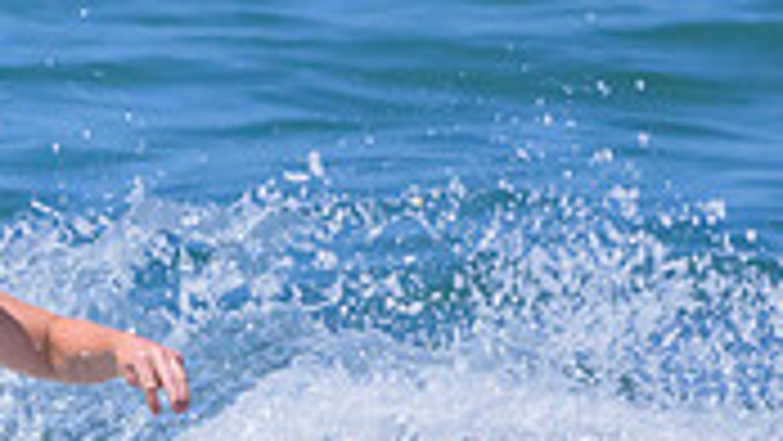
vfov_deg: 0.6
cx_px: 216
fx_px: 43510
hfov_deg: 1.0
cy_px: 655
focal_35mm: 2095
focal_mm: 600
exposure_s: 1/2000
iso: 4500
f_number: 11
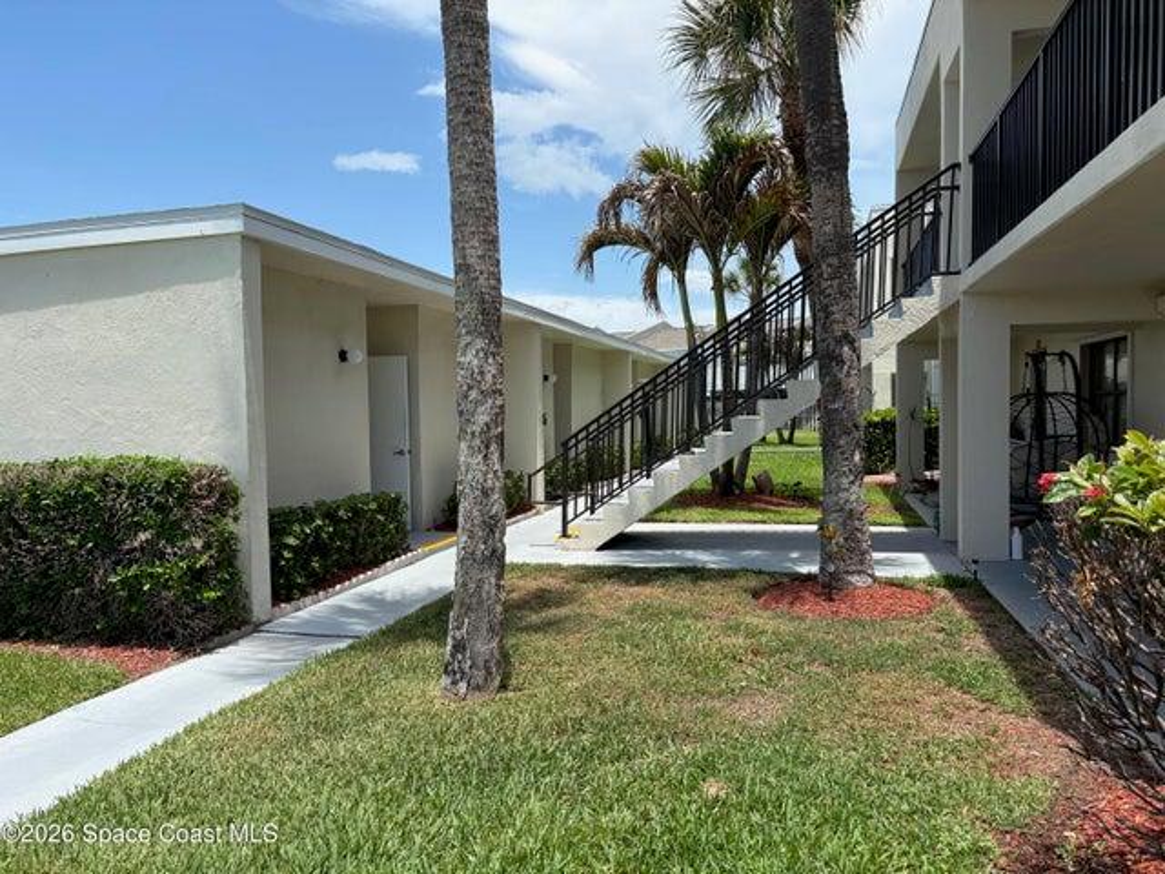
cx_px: 582
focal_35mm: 26
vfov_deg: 53.1
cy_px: 437
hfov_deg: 67.3
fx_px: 875
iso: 50
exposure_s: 1/2639
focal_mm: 5.96
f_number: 1.6
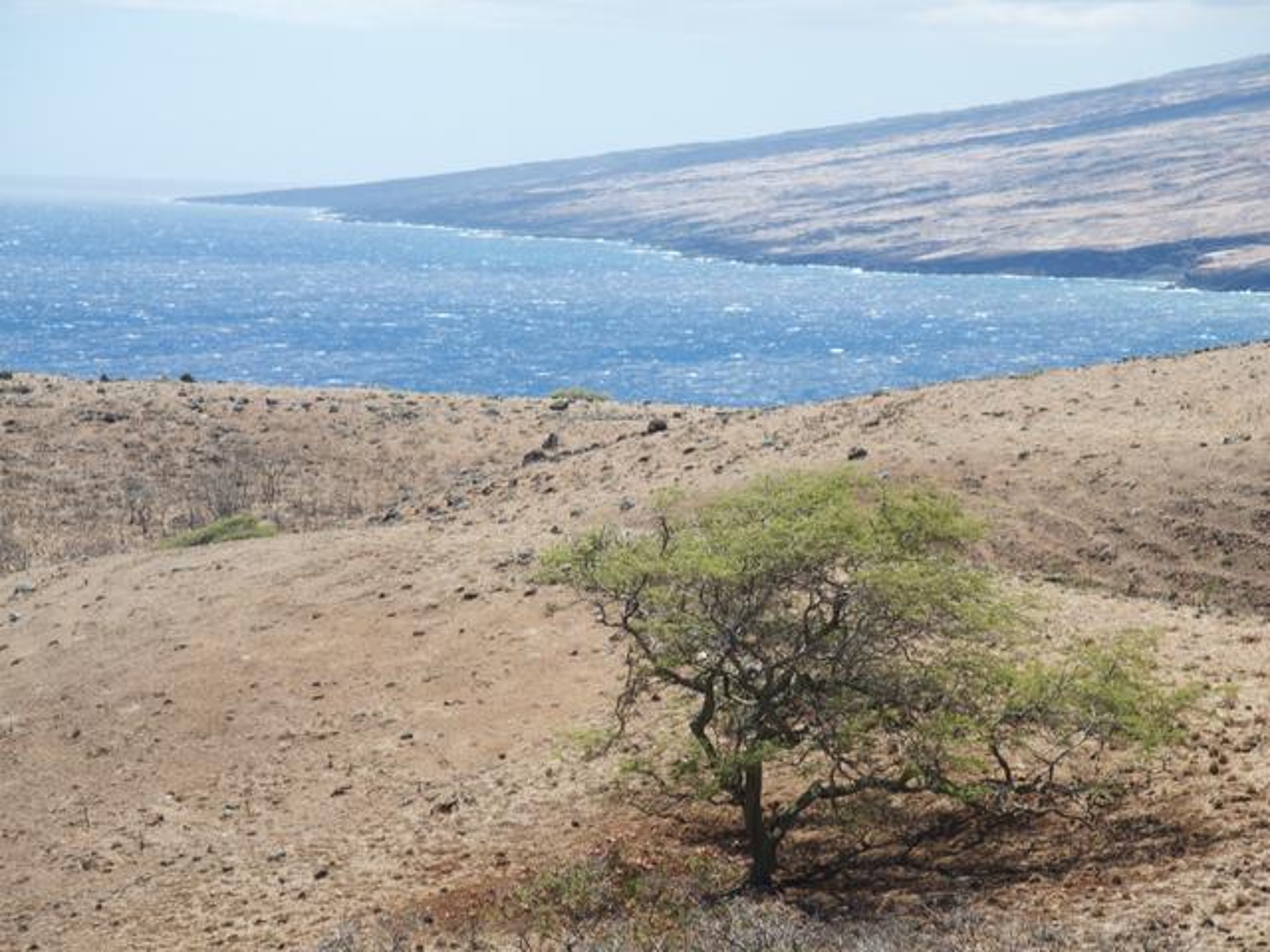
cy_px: 476
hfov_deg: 12.9
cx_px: 635
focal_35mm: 153
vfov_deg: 9.7
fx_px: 5613
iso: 100
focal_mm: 32.6
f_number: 5
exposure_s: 1/406
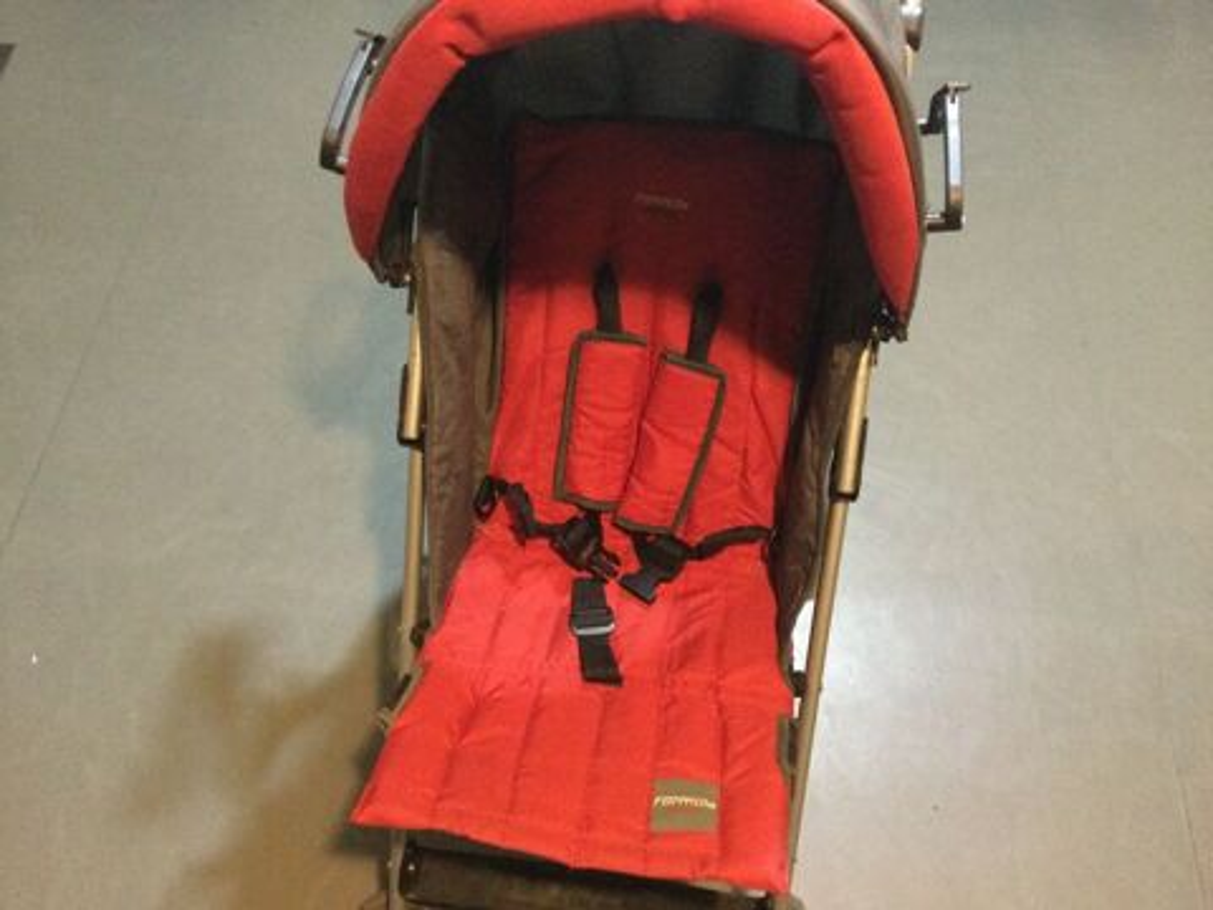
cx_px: 606
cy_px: 455
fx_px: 1086
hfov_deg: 58.4
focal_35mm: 31
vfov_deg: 45.4
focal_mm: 3.3
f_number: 2.4
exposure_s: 1/17
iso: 800
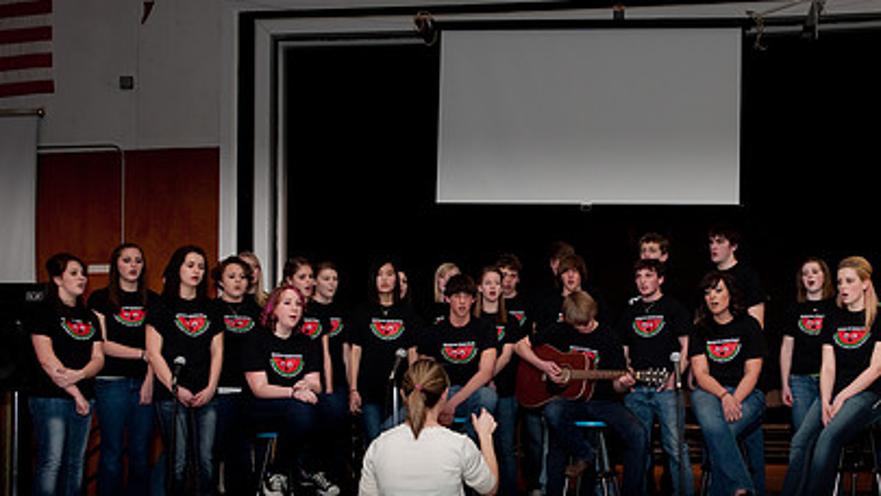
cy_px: 322
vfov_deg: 24.8
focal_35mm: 48
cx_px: 563
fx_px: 1122
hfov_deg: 42.5
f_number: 5.6
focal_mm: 32
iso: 560
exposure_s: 1/125
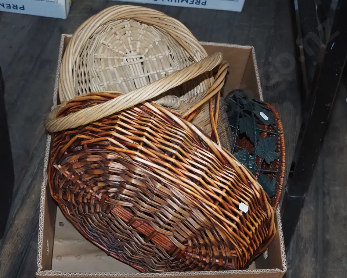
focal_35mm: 55
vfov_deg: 27.6
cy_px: 139
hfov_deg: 34.1
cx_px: 184
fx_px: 565
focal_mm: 26
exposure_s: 1/60
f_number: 5.6
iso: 2500
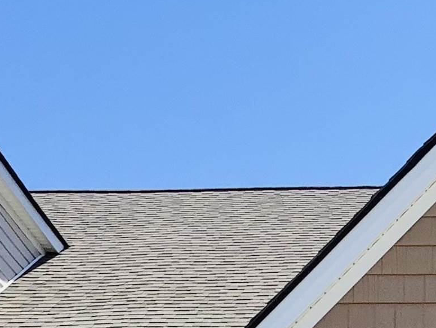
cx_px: 394
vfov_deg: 11.1
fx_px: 1550
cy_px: 611
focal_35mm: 123
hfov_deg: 15.8
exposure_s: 1/1631
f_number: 2.4
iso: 25
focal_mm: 3.3
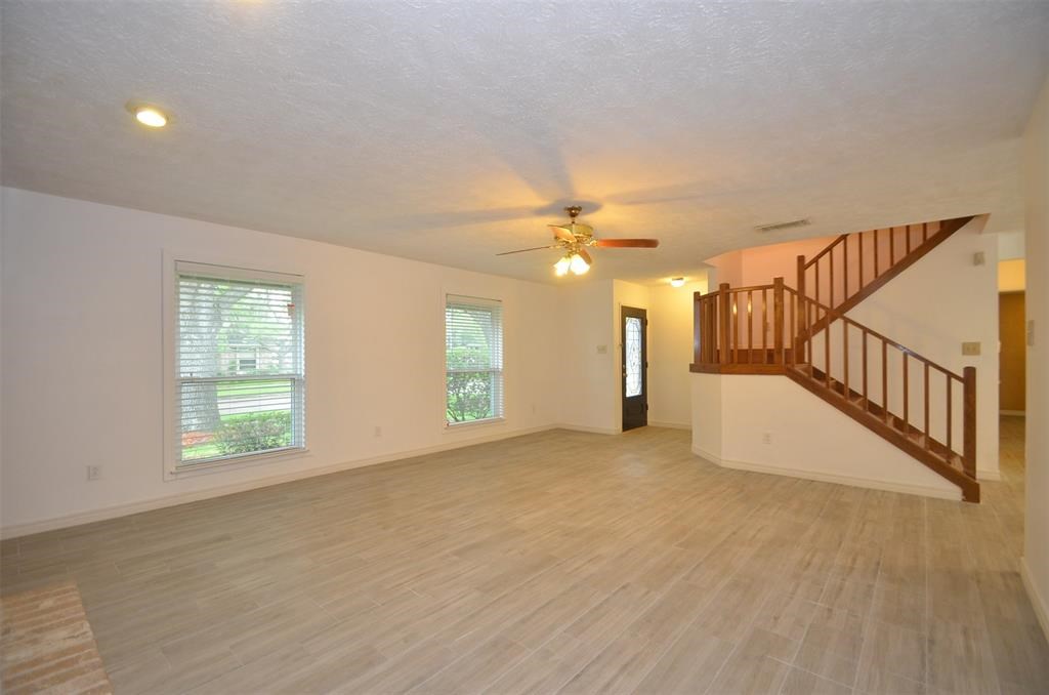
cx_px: 524
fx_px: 436
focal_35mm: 15
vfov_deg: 77.1
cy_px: 348
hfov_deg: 100.5
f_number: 4
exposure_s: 1/60
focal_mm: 10
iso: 720
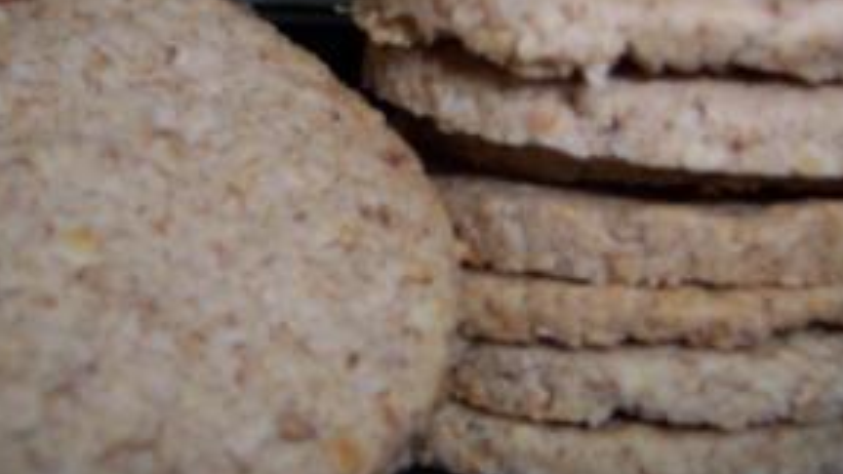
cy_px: 135
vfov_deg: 21.3
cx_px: 340
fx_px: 1252
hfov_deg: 37.1
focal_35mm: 56
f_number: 2.8
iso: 80
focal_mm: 5.5
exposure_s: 1/60
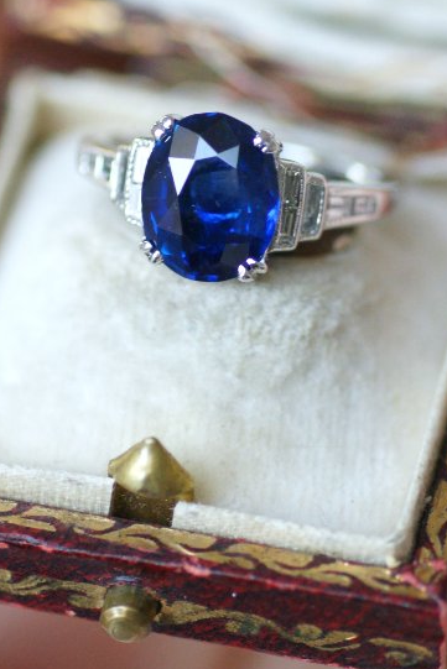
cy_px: 202
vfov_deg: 8.8
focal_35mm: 233
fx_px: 4337
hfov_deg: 5.9
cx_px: 186
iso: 800
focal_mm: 70
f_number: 2.8
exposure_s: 1/125
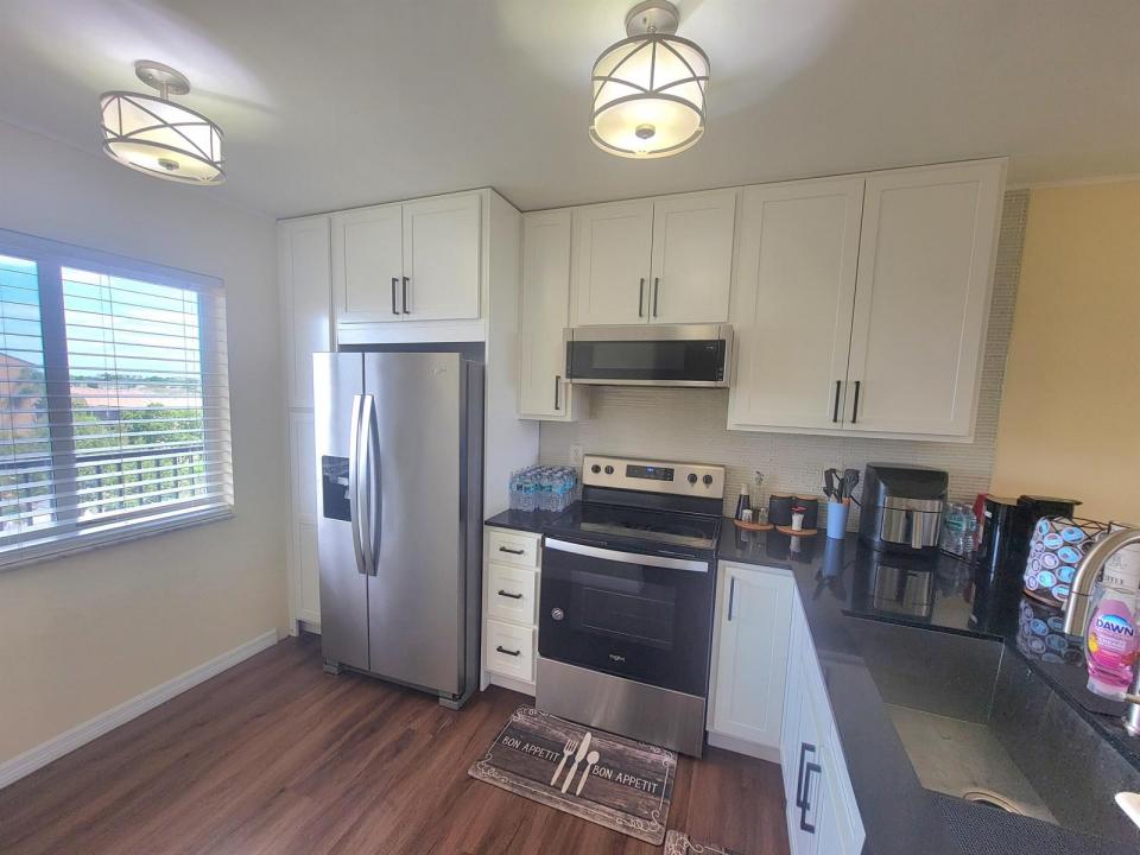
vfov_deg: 89.9
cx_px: 570
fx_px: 428
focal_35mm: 13
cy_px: 428
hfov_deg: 106.2
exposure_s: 1/120
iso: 80
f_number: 2.2
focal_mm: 2.2
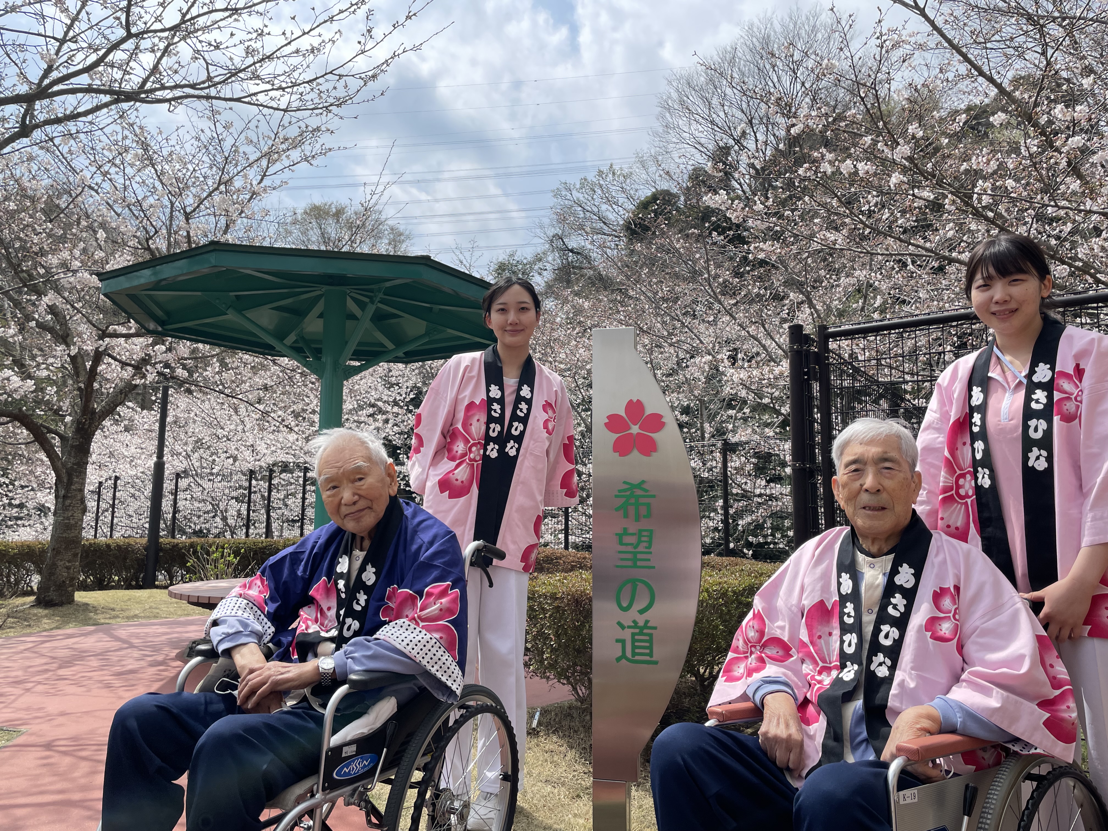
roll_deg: -0.1
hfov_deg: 67.3
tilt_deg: +7.5
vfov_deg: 53.1
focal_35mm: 26
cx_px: 554
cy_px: 416
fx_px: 832
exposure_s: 1/3040
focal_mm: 4.2
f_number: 1.6
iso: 32
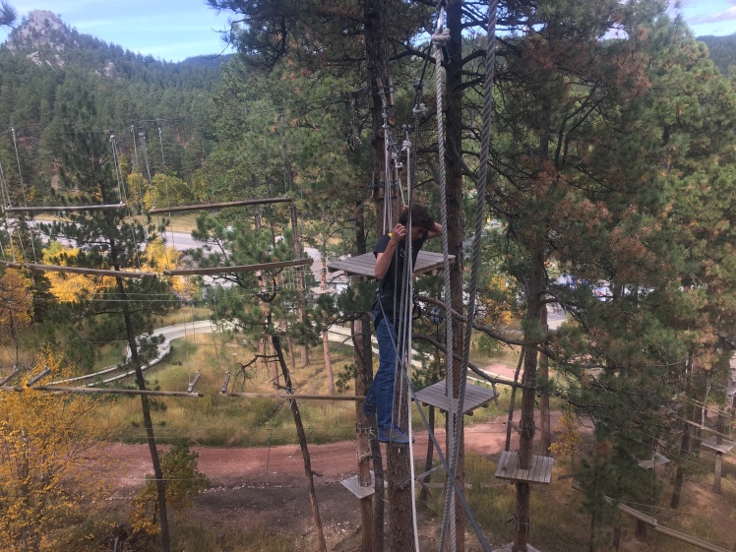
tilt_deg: -15.8
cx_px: 373
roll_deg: +3.9
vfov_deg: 45.4
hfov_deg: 58.3
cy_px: 290
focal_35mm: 31
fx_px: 659
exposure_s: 1/342
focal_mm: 4.15
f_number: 2.2
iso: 25
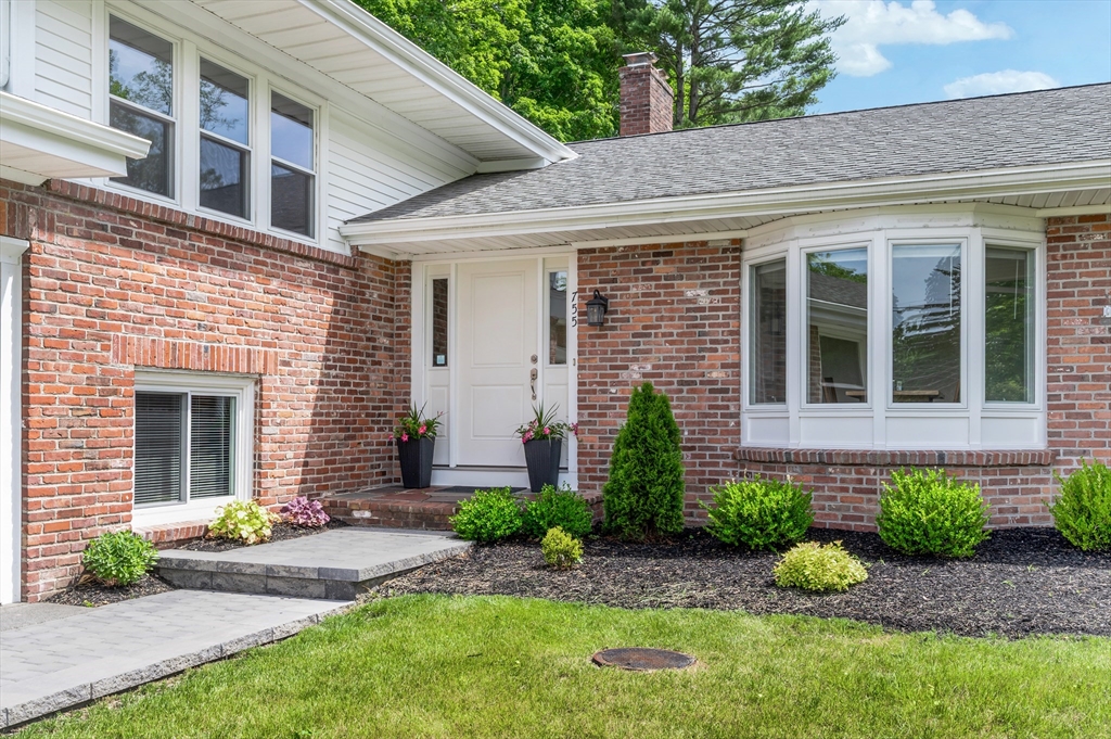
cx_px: 556
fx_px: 925
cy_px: 370
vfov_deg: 43.5
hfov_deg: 62.0
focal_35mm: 30
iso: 250
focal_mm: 30
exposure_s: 1/60
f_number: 11
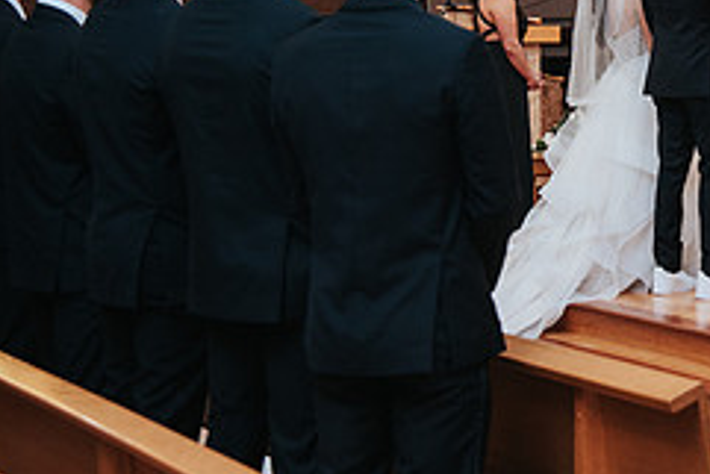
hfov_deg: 16.7
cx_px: 725
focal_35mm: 120
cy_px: 60
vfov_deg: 11.4
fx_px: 2368
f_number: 4
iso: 1000
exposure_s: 1/200
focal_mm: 48
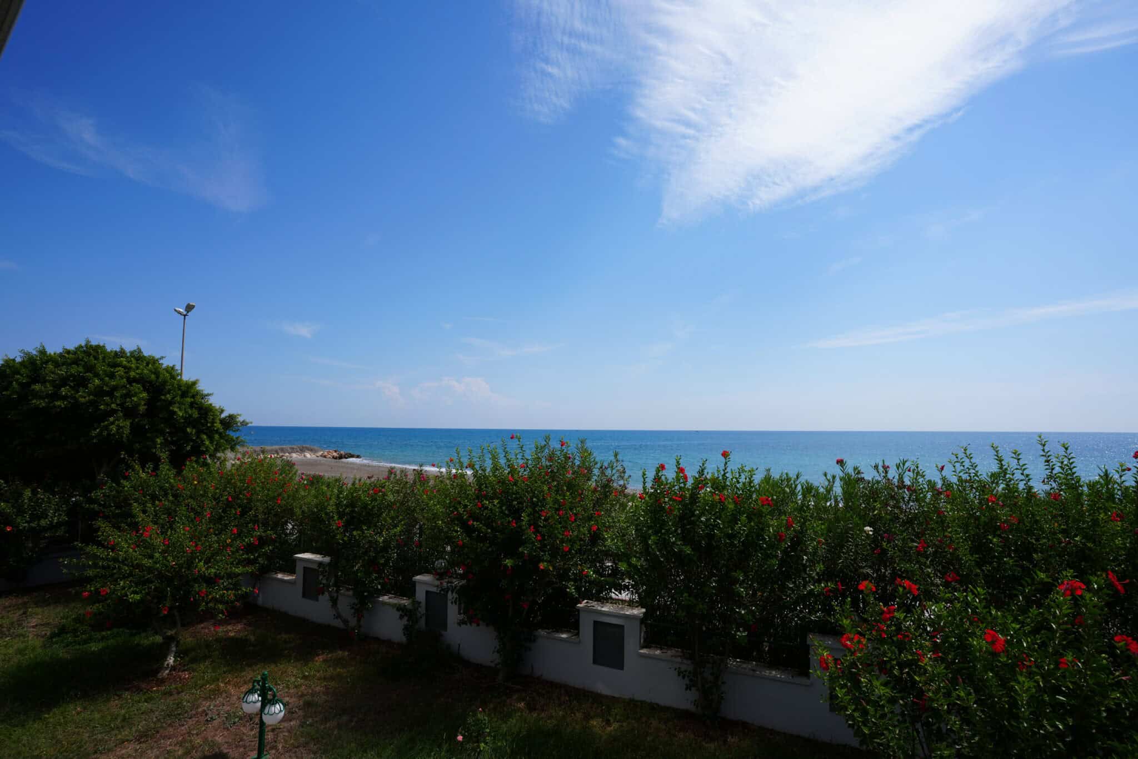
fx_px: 537
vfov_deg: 70.4
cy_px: 380
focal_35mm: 17
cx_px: 569
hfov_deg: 93.3
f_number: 10
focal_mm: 17
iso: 100
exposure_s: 1/250
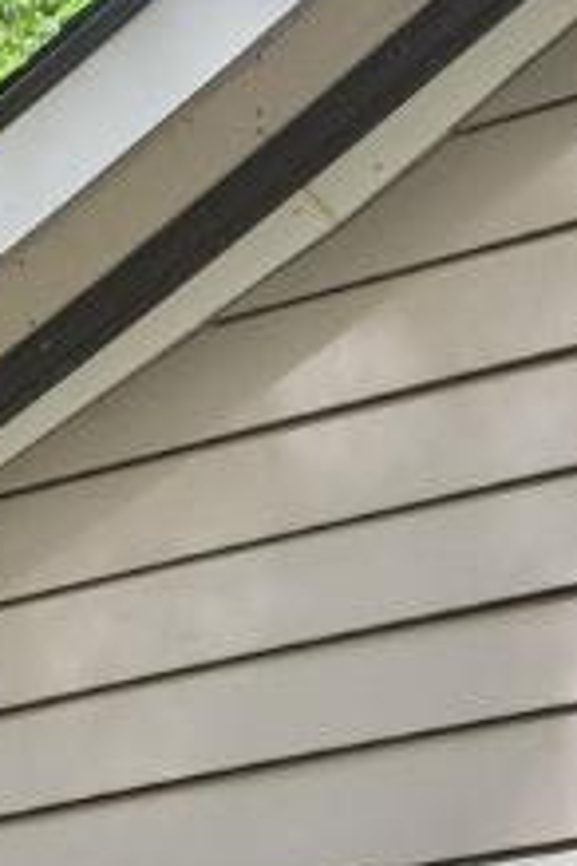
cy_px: 1872
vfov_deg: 15.5
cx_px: -194
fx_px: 2308
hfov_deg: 13.7
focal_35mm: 96
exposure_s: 1/400
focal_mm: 14
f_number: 6.3
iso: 800
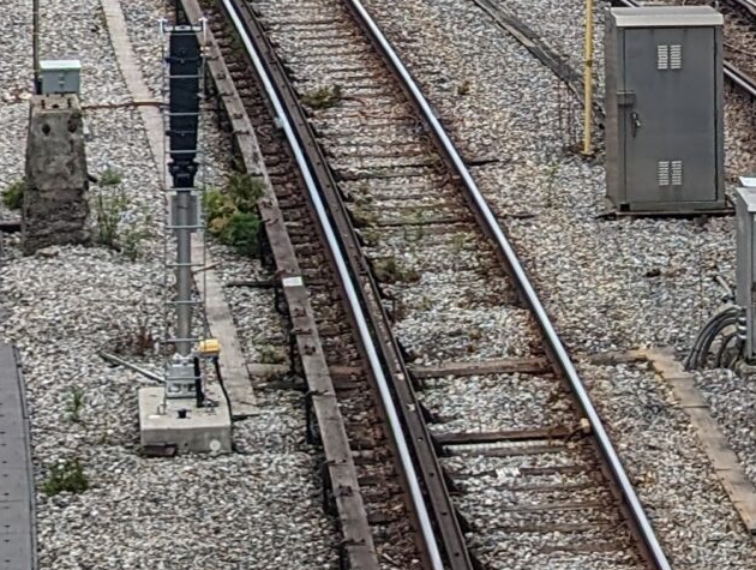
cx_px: 367
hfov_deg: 9.9
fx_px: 4354
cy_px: -569
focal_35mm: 199
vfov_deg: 7.2
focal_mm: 6.9
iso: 21
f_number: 1.68
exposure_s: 1/1112
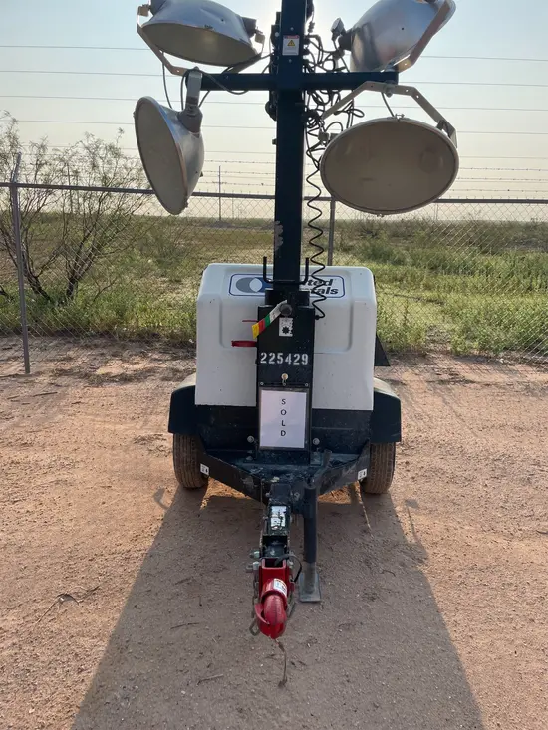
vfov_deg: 67.3
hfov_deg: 53.1
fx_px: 549
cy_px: 365
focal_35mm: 26
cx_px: 274
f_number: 1.6
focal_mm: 4.2
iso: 32
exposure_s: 1/2681
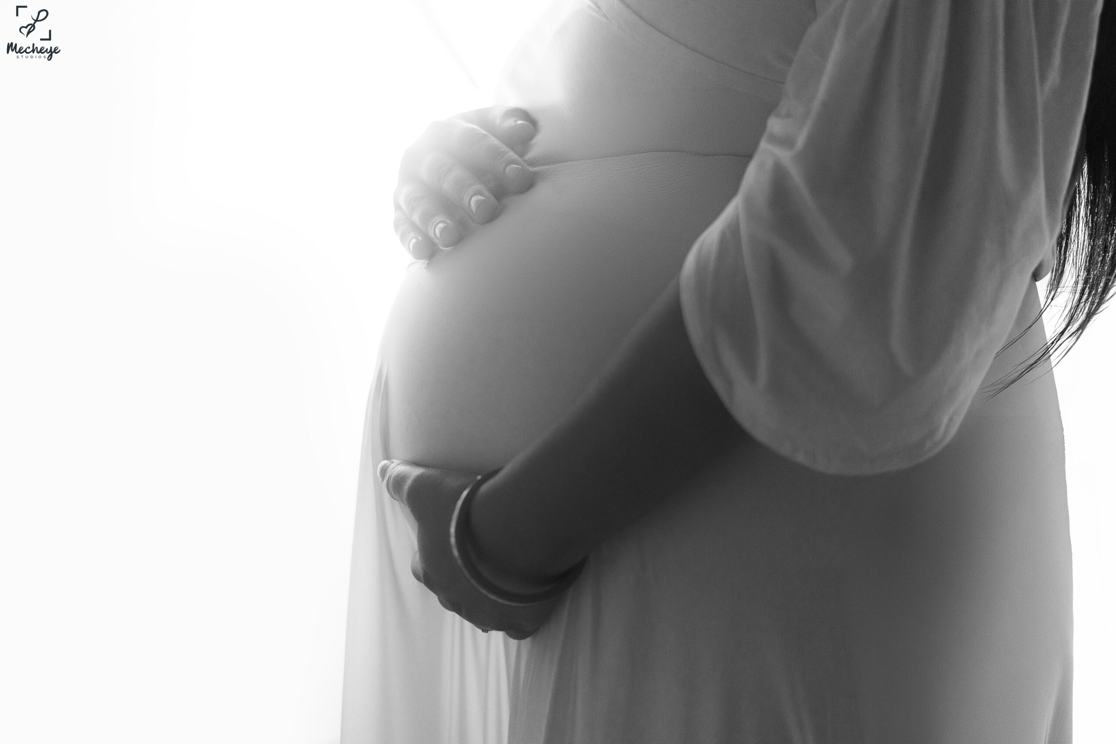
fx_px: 1550
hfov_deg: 39.6
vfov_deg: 27.0
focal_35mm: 50
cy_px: 372
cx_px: 558
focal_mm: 50
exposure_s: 1/640
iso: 1000
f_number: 1.8
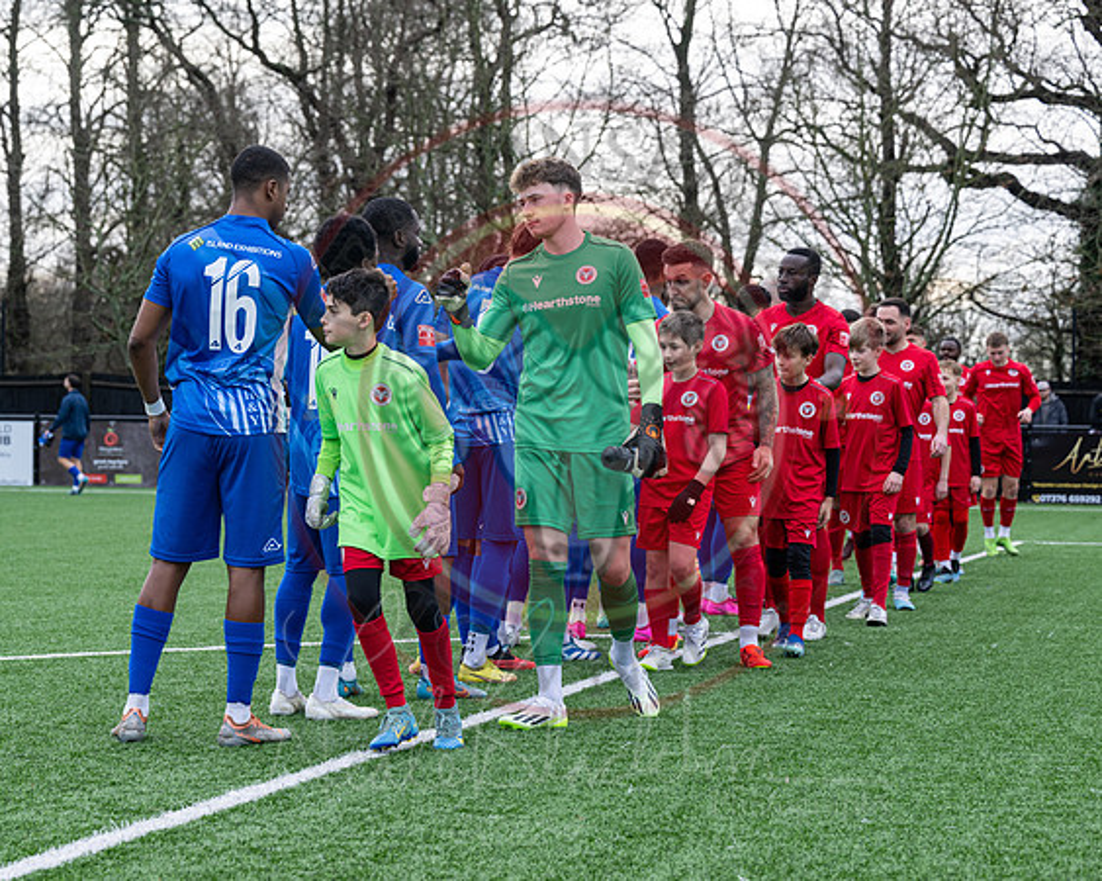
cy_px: 460
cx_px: 412
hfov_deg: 21.4
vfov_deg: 17.2
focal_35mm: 89
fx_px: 2911
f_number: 5
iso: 250
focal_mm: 76
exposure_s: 1/250
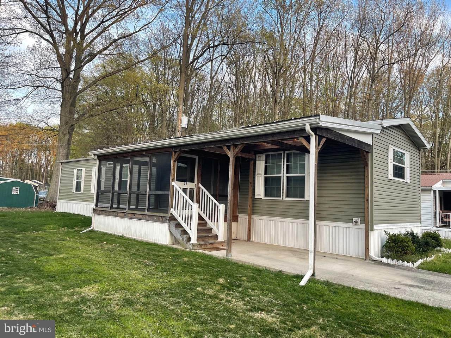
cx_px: 226
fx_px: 339
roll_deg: -1.9
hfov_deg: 67.3
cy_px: 169
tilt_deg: +5.8
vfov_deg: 53.1
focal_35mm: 26
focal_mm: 5.1
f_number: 1.6
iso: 50
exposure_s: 1/121
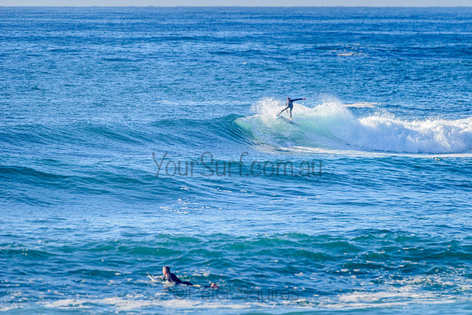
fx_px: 8041
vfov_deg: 2.2
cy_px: 134
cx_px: 289
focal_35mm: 613
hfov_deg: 3.4
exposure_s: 1/2000
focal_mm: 500
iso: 320
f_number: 5.6
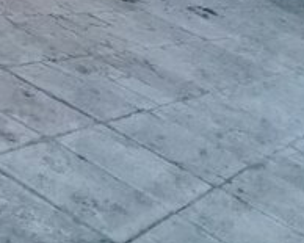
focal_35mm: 103
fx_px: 926
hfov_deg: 17.5
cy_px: -125
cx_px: -85
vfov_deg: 14.0
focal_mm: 3.3
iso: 640
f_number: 2.2
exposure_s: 1/17
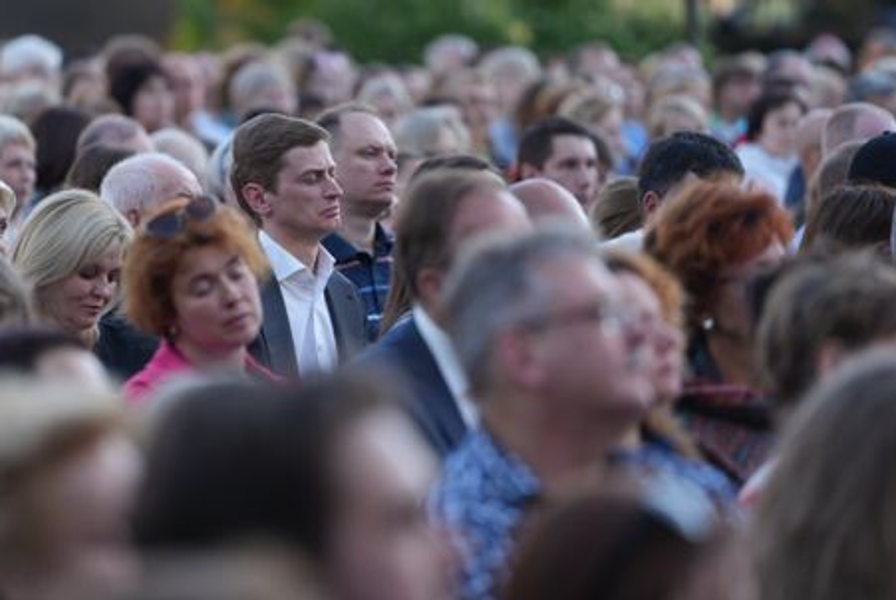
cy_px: 177
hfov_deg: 6.7
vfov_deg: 4.5
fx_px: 7701
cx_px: 295
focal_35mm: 309
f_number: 2.8
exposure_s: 1/160
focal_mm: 200
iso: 125
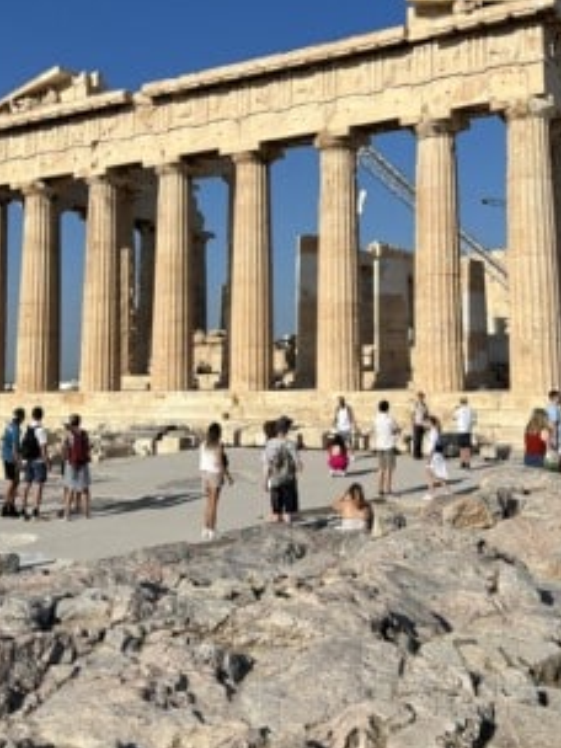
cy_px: 283
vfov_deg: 45.4
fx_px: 886
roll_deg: +0.6
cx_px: 337
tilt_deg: +7.4
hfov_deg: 35.0
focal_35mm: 41
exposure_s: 1/8696
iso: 50
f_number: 1.5
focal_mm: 5.7
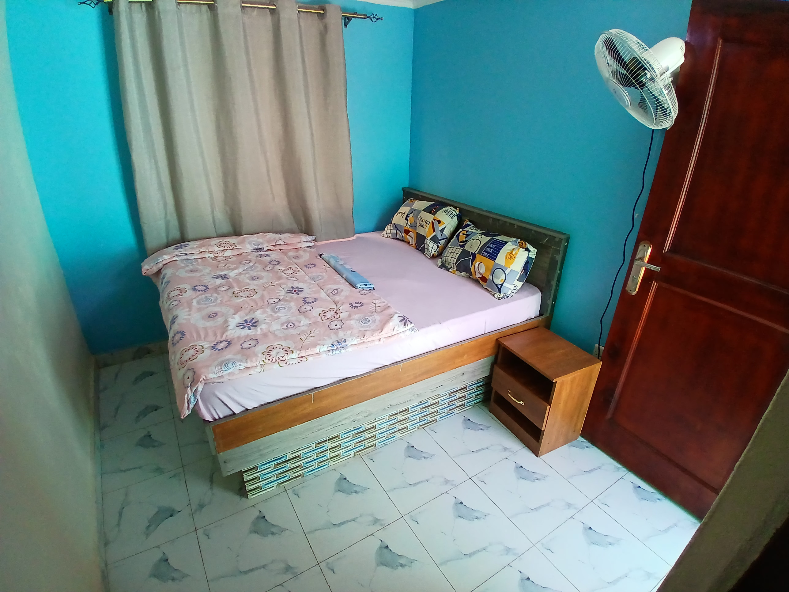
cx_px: 394
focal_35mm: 17
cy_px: 296
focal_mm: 1.4
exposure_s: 1/50
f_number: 2.2
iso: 100
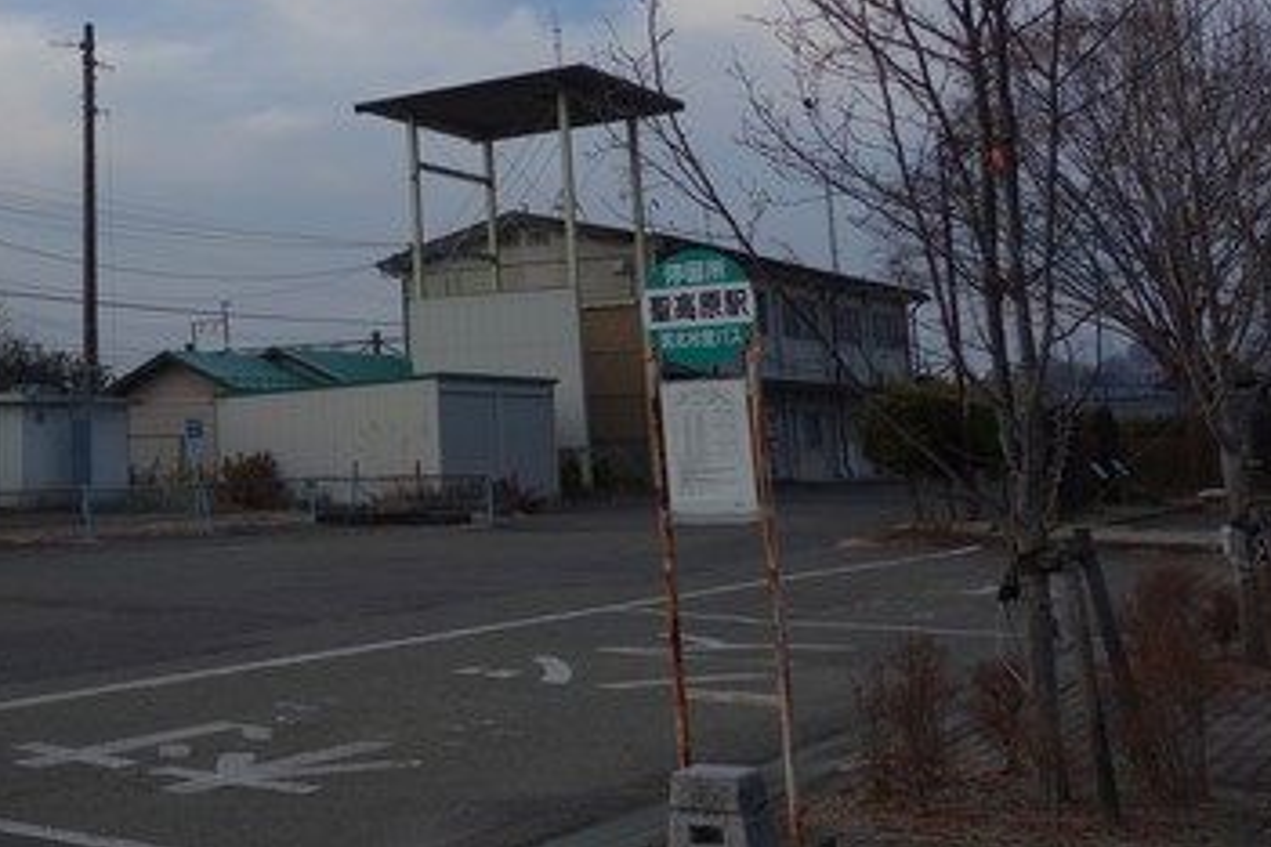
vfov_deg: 25.7
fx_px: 1800
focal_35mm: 51
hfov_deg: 36.7
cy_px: 92
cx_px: 156
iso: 125
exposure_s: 1/320
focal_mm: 10.4
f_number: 5.6
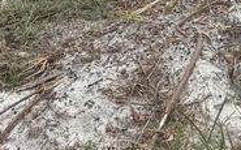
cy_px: -325
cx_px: 344
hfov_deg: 14.1
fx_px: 925
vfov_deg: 7.8
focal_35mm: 141
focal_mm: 6.76
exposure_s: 1/2611
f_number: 1.78
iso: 100
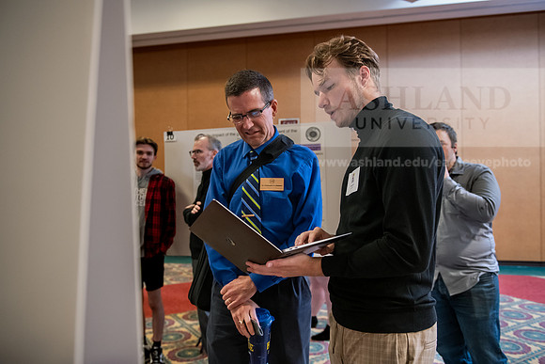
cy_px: 182
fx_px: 439
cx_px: 272
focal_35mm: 29
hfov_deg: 63.6
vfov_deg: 45.0
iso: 3200
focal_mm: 29
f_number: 3.2
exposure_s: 1/200
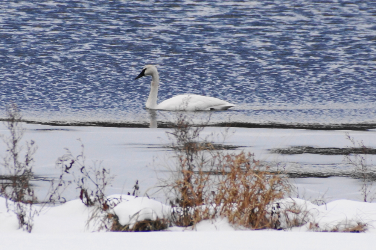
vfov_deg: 3.7
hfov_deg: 5.5
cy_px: 125
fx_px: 3916
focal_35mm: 375
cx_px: 188
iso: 250
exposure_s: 1/400
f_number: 6.3
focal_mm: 250
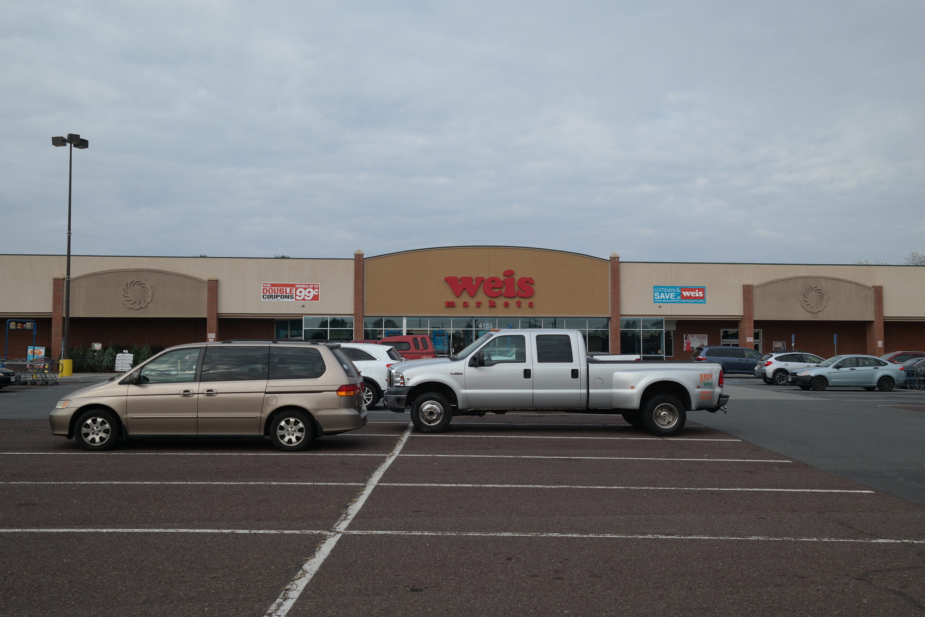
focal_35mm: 36
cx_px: 462
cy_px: 308
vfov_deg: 36.9
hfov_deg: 53.1
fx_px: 925
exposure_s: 1/320
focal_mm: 24
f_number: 6.3
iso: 100
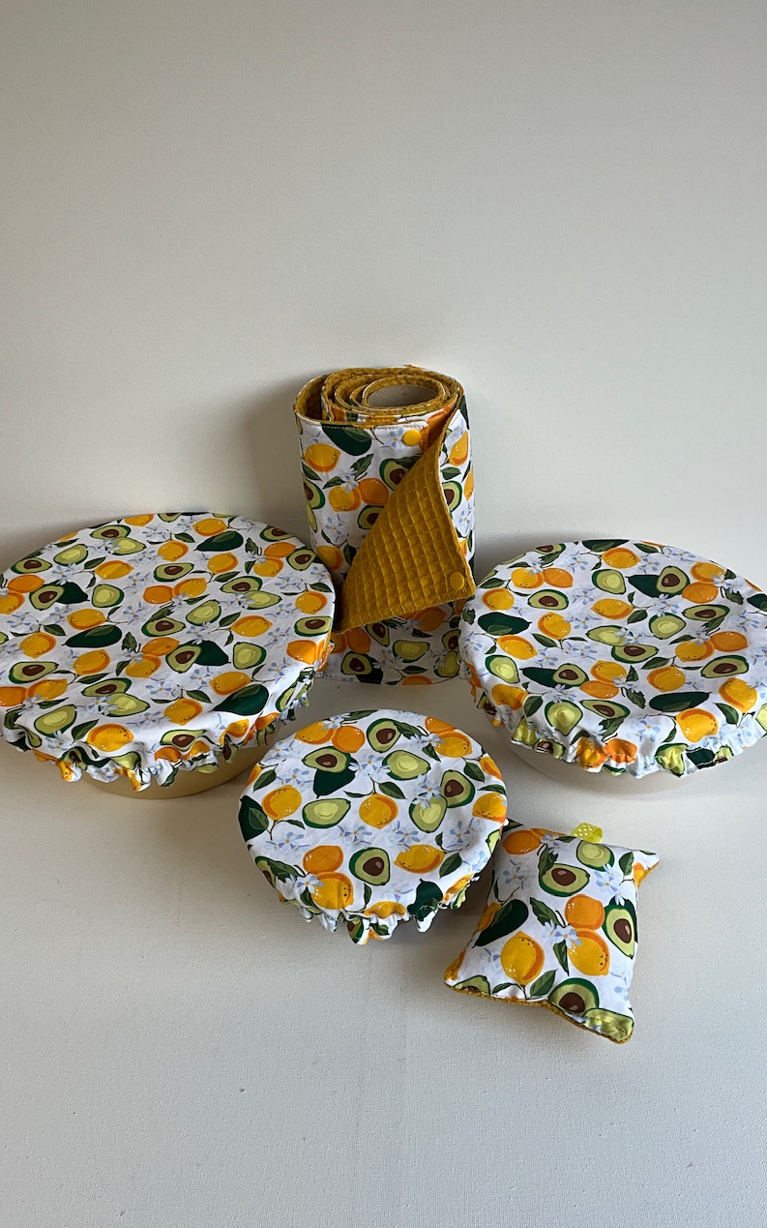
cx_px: 396
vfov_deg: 61.2
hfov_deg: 40.6
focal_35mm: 31
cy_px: 614
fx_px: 1037
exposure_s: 1/100
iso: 20
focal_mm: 3
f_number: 1.8
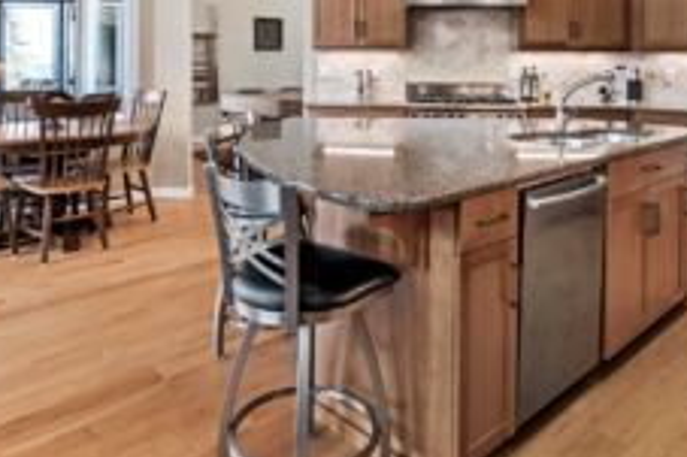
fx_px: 572
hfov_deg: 61.9
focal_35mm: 30
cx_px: 369
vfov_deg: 40.8
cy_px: 62
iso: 400
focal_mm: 11
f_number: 8
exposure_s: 1
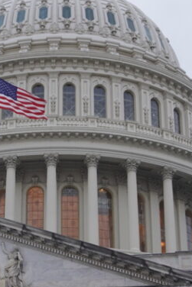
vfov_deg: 18.4
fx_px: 882
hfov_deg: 12.4
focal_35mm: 110
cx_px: 31
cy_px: 230
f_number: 4.5
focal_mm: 27
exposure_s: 1/60
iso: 160
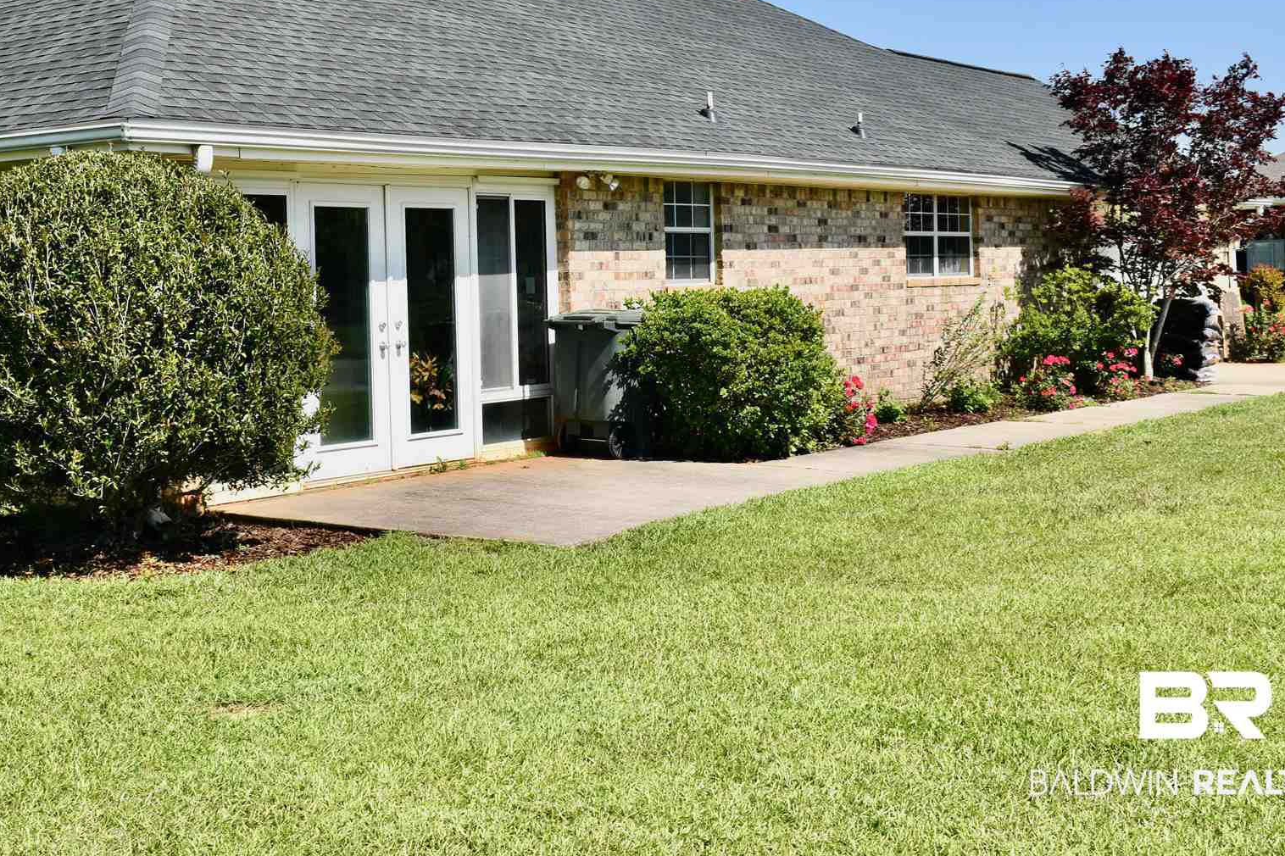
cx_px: 554
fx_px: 1808
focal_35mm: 51
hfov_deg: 39.0
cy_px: 282
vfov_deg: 26.5
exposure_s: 1/320
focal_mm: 25
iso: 100
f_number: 9
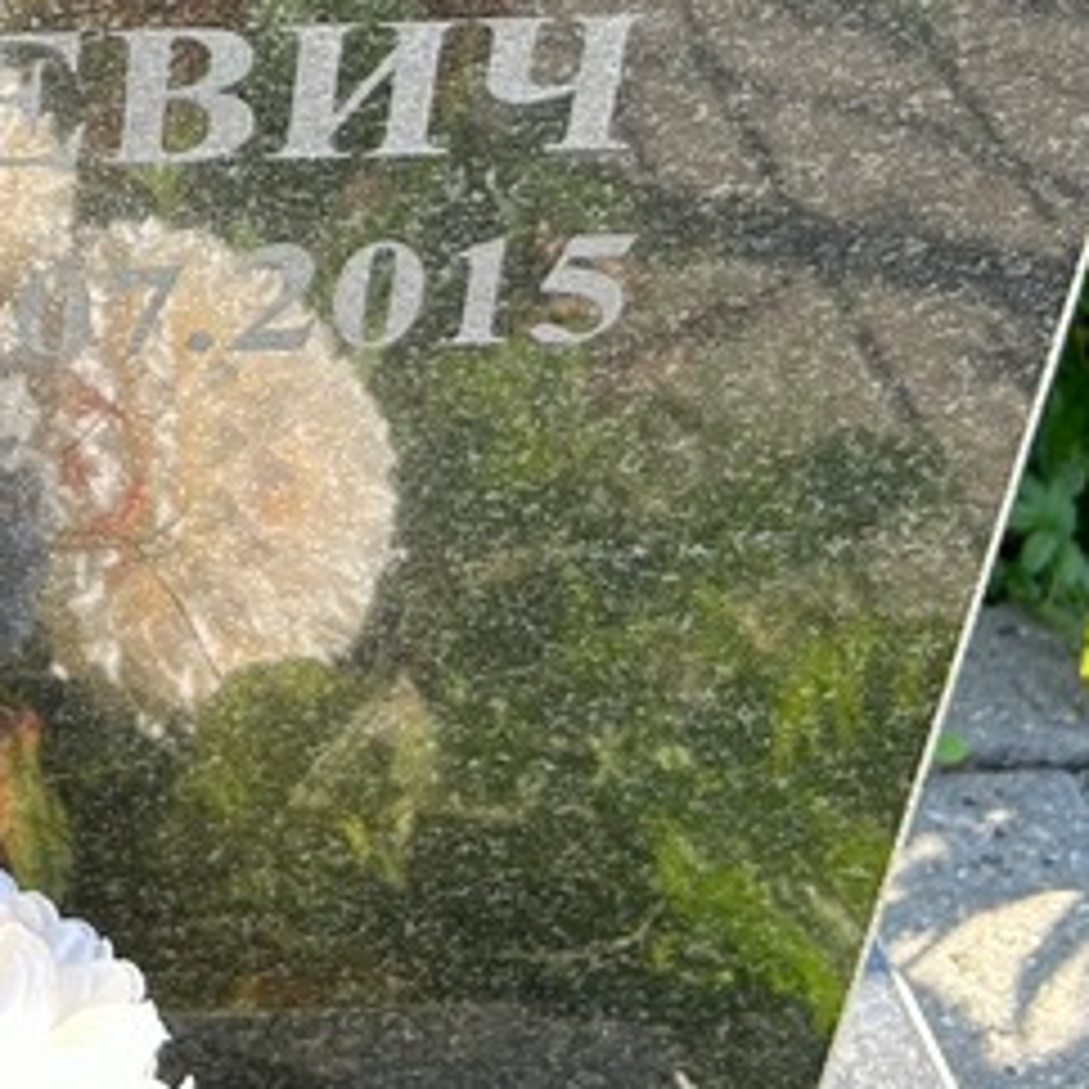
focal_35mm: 76
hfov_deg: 20.5
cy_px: -63
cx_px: -382
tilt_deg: -31.9
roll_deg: +0.9
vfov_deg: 21.7
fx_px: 2705
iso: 50
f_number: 1.5
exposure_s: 1/359
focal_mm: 5.7
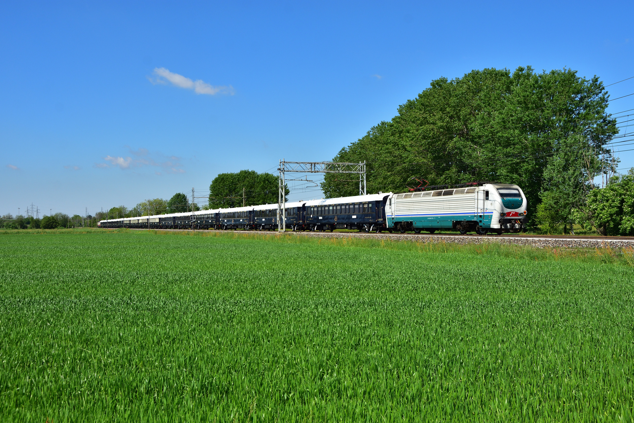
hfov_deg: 49.6
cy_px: 212
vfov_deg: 34.2
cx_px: 317
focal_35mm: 39
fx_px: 687
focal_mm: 26
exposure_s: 1/800
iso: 200
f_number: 7.1
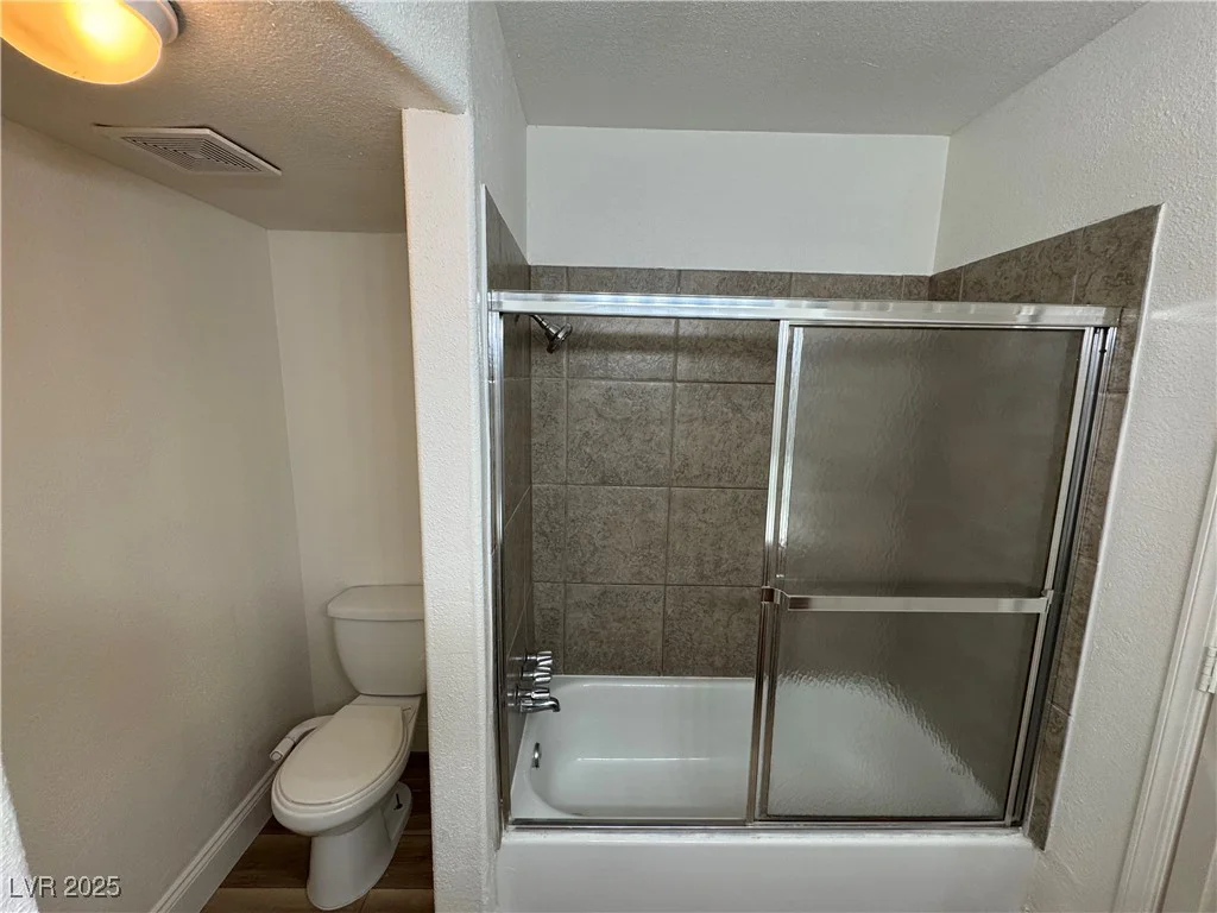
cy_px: 456
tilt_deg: -10.0
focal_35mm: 14
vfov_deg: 85.7
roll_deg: -1.3
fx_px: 492
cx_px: 608
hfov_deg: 102.1
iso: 160
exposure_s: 1/120
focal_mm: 2.22
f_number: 2.2
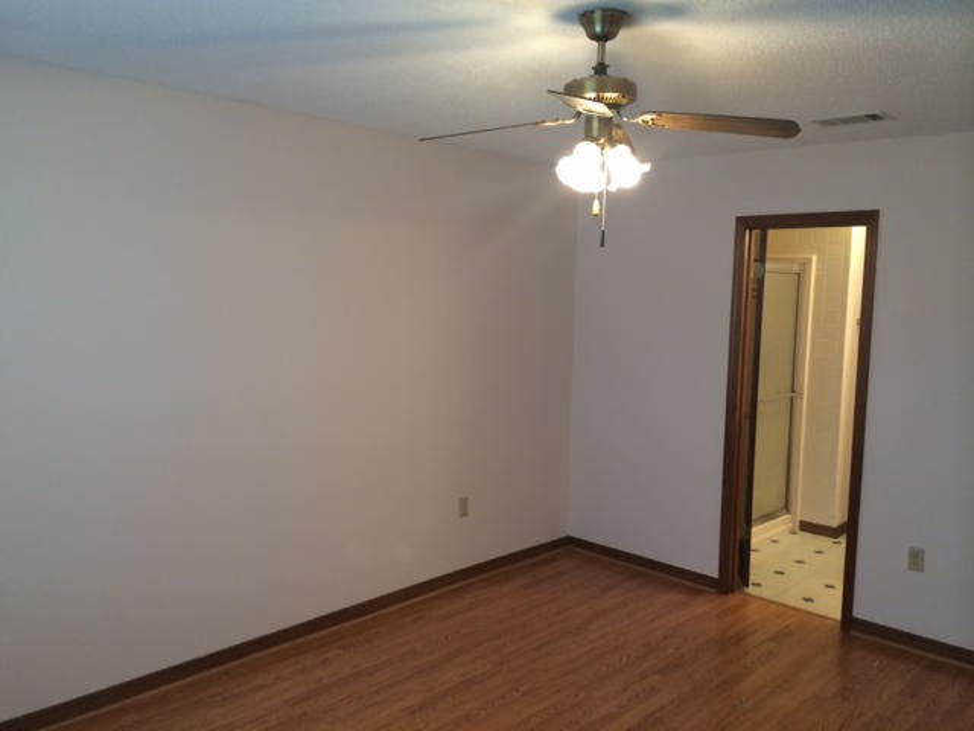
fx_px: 844
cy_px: 366
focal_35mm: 30
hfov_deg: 60.0
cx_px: 487
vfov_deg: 46.8
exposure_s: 1/30
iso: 125
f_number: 2.2
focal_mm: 4.12
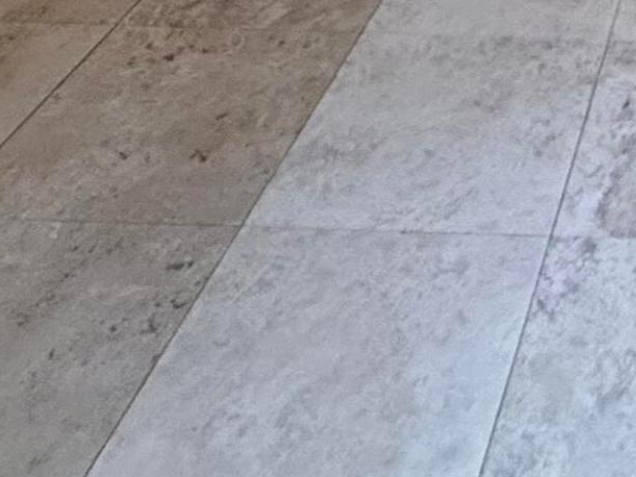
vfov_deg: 16.2
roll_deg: -1.7
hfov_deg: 25.4
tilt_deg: -8.7
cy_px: -524
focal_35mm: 66
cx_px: 823
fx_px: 1212
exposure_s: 1/60
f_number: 2.2
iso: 400
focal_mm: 2.22
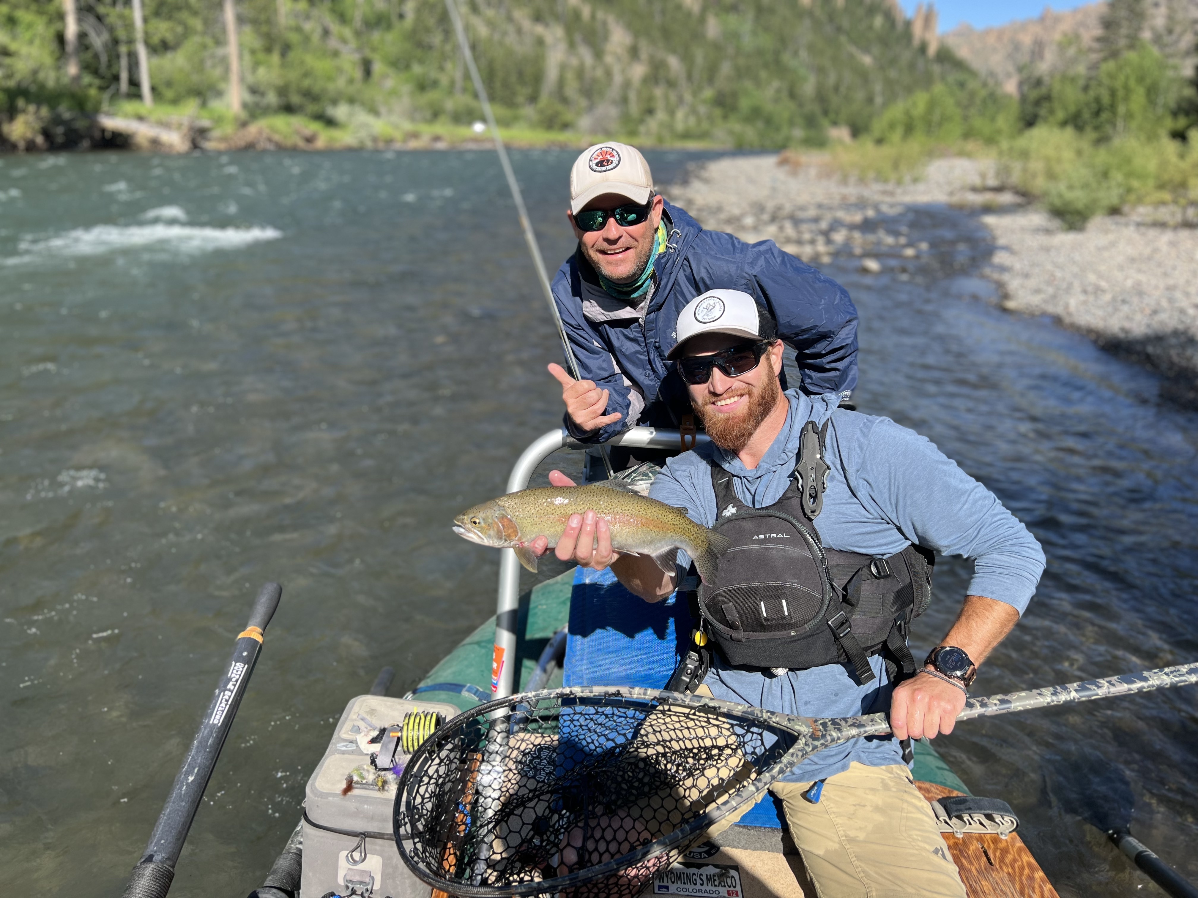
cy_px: 449
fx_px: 900
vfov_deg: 53.1
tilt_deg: -18.4
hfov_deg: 67.3
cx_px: 599
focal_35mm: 26
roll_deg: -2.7
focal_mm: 5.7
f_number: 1.5
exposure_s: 1/2252
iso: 50
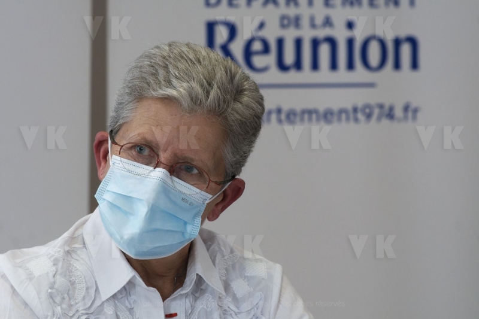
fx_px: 3991
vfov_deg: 4.6
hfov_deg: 6.9
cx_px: 240
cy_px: 160
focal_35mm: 300
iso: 1600
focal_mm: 200
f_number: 6.3
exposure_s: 1/250
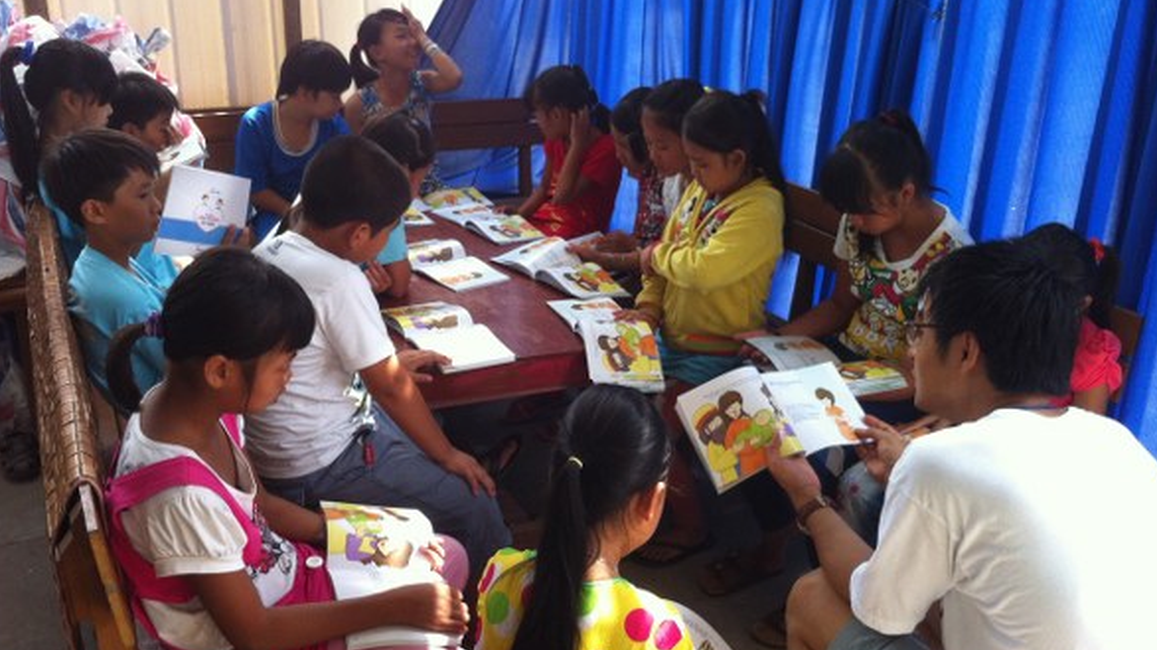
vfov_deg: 30.4
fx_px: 1196
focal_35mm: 39
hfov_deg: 51.6
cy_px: 356
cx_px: 575
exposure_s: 1/120
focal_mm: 3.85
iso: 100
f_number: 2.8
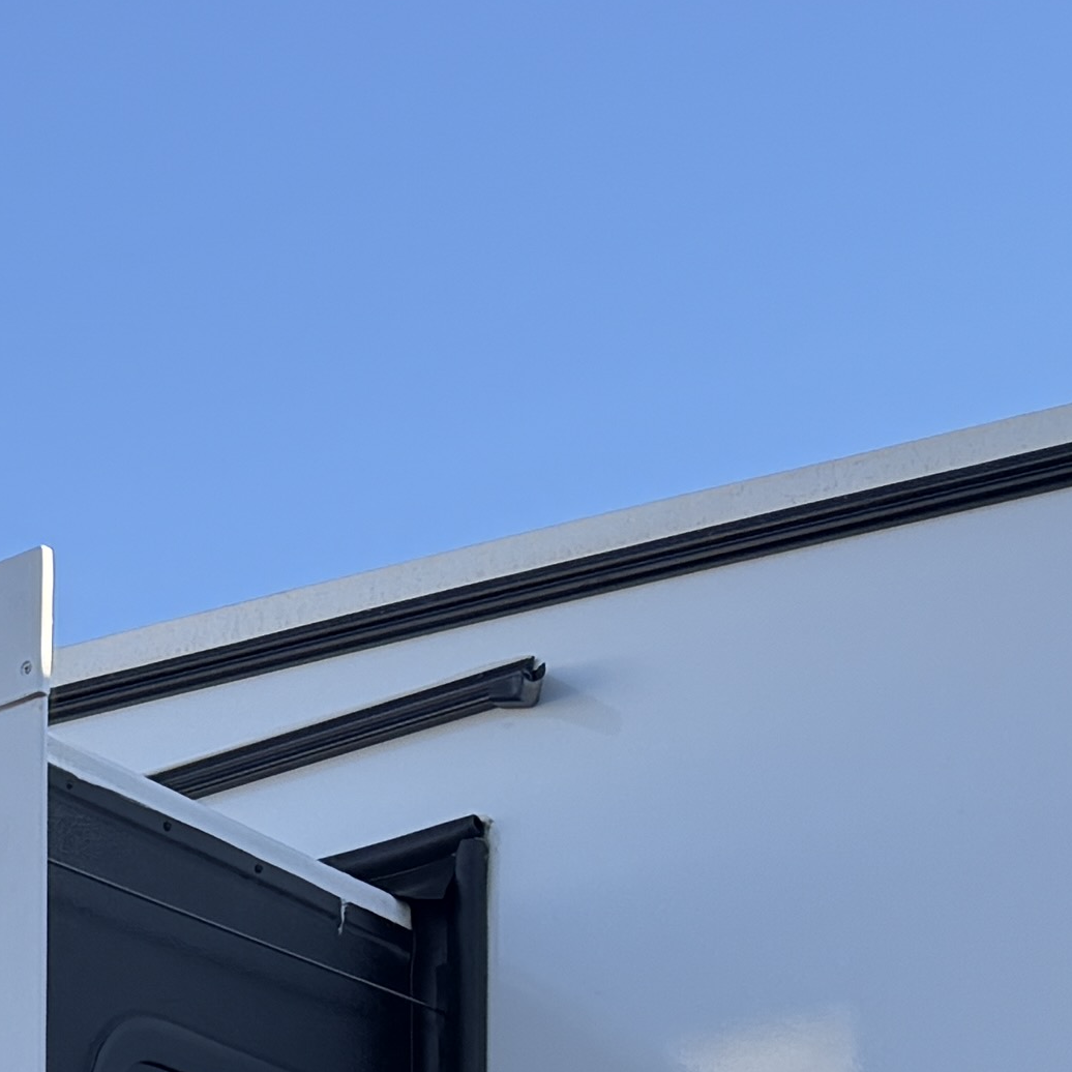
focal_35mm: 117
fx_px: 4099
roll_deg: -0.4
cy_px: 2089
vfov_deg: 13.1
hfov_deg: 13.8
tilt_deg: +4.4
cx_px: -614
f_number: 1.78
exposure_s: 1/1727
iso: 80
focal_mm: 6.76
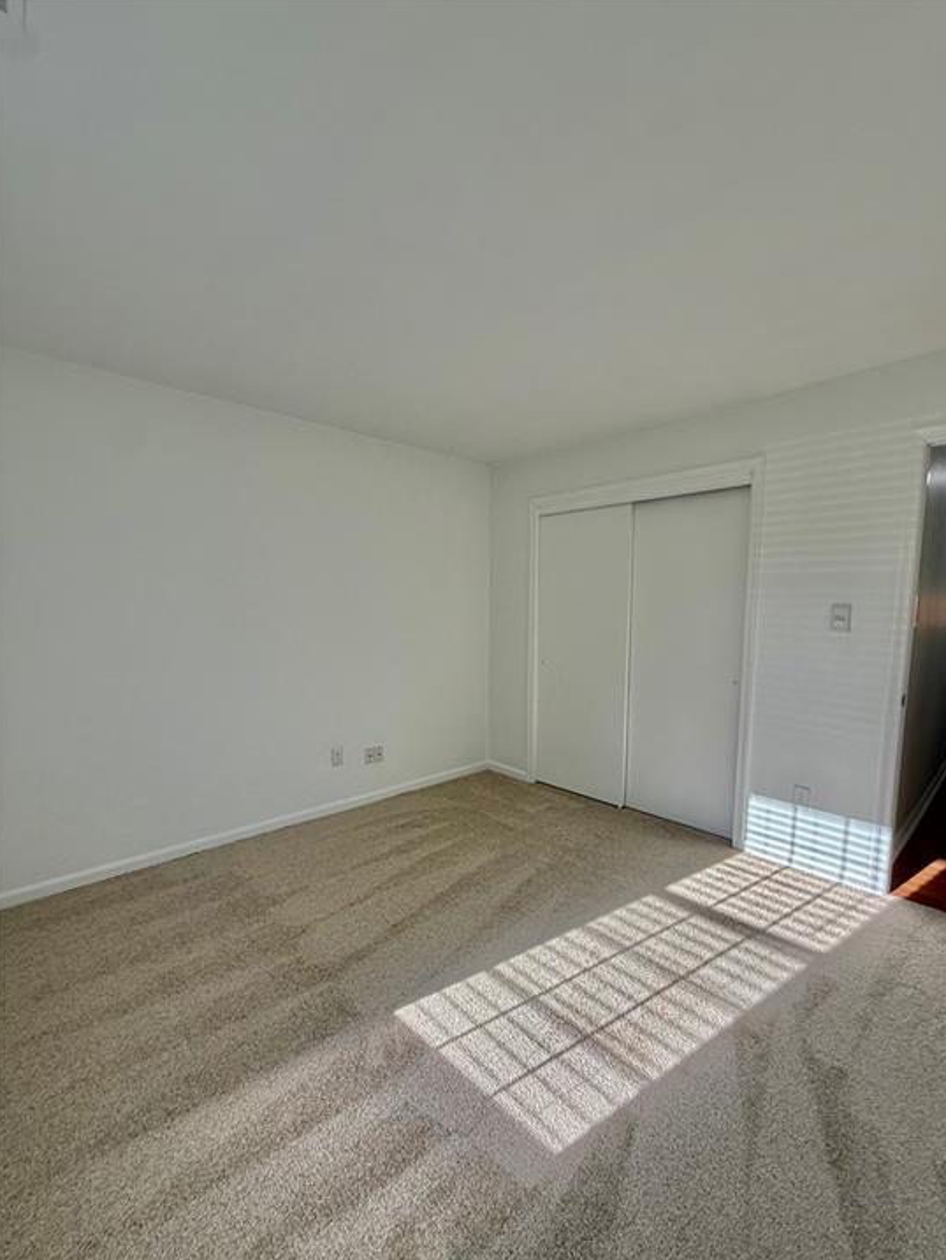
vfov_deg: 98.0
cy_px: 671
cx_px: 499
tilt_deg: -6.3
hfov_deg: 81.7
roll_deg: -2.7
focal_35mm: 15
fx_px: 546
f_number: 2.2
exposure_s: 1/289
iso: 64
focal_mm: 2.22
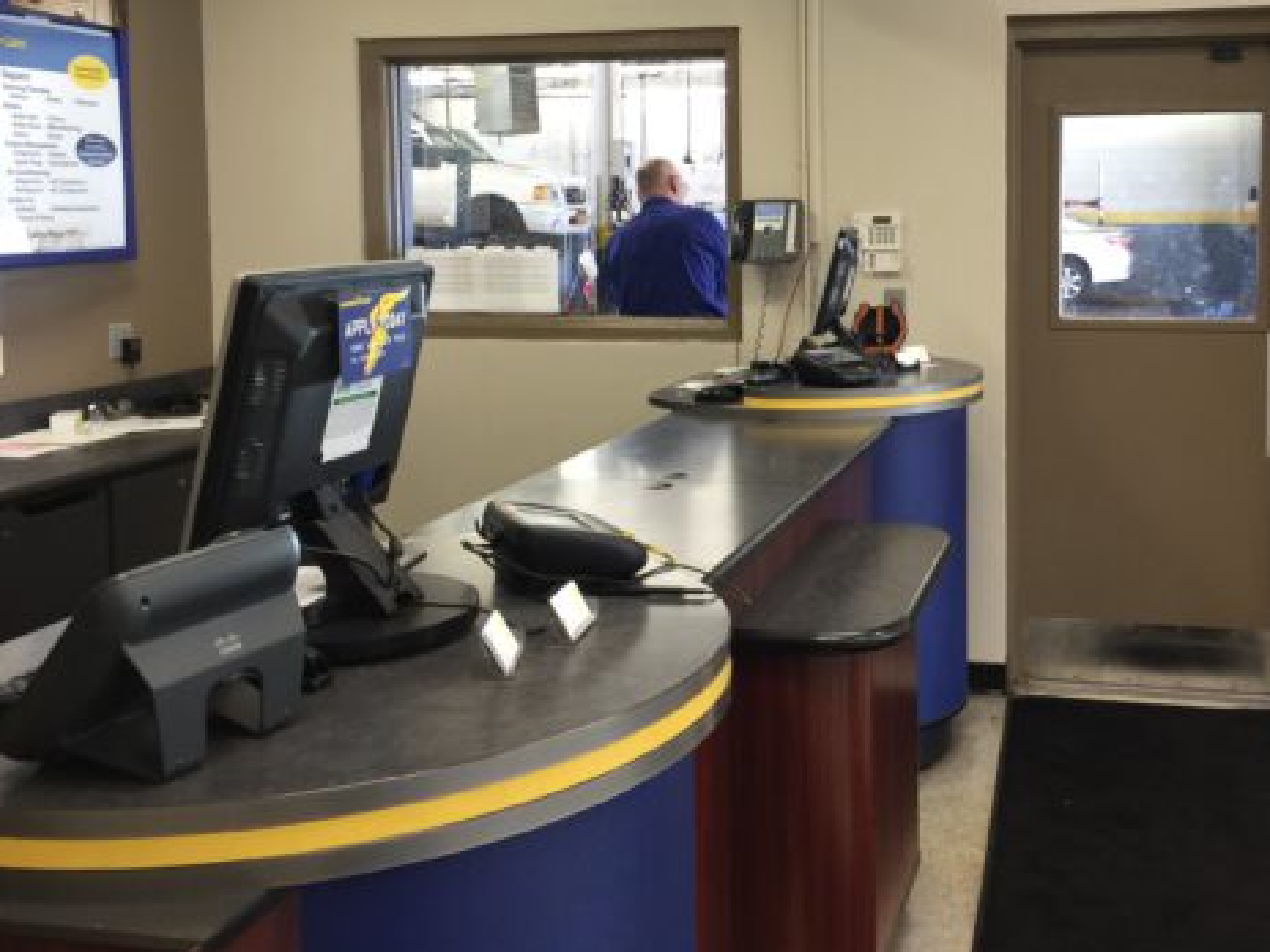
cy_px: 326
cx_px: 810
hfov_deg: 46.3
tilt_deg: -4.1
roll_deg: -0.4
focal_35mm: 40
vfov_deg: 35.6
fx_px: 1468
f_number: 2.2
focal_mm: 4.15
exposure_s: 1/15
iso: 32
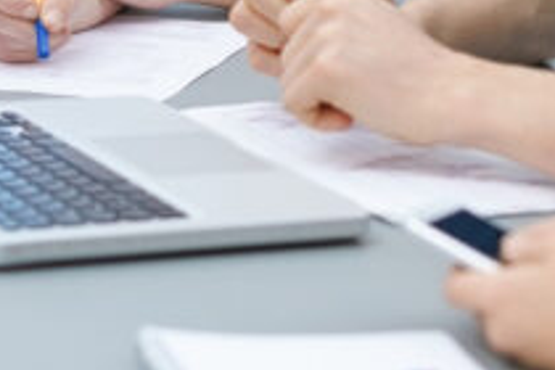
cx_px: 264
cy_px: -219
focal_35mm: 201
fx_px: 3099
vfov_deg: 6.7
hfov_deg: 10.2
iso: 100
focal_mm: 55
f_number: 2.8
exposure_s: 1/160
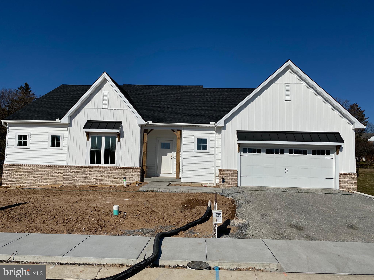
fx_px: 281
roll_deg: -2.8
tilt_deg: +4.2
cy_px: 140
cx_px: 187
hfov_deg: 67.3
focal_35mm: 26
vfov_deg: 53.1
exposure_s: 1/10526
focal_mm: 4.25
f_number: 1.8
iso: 32
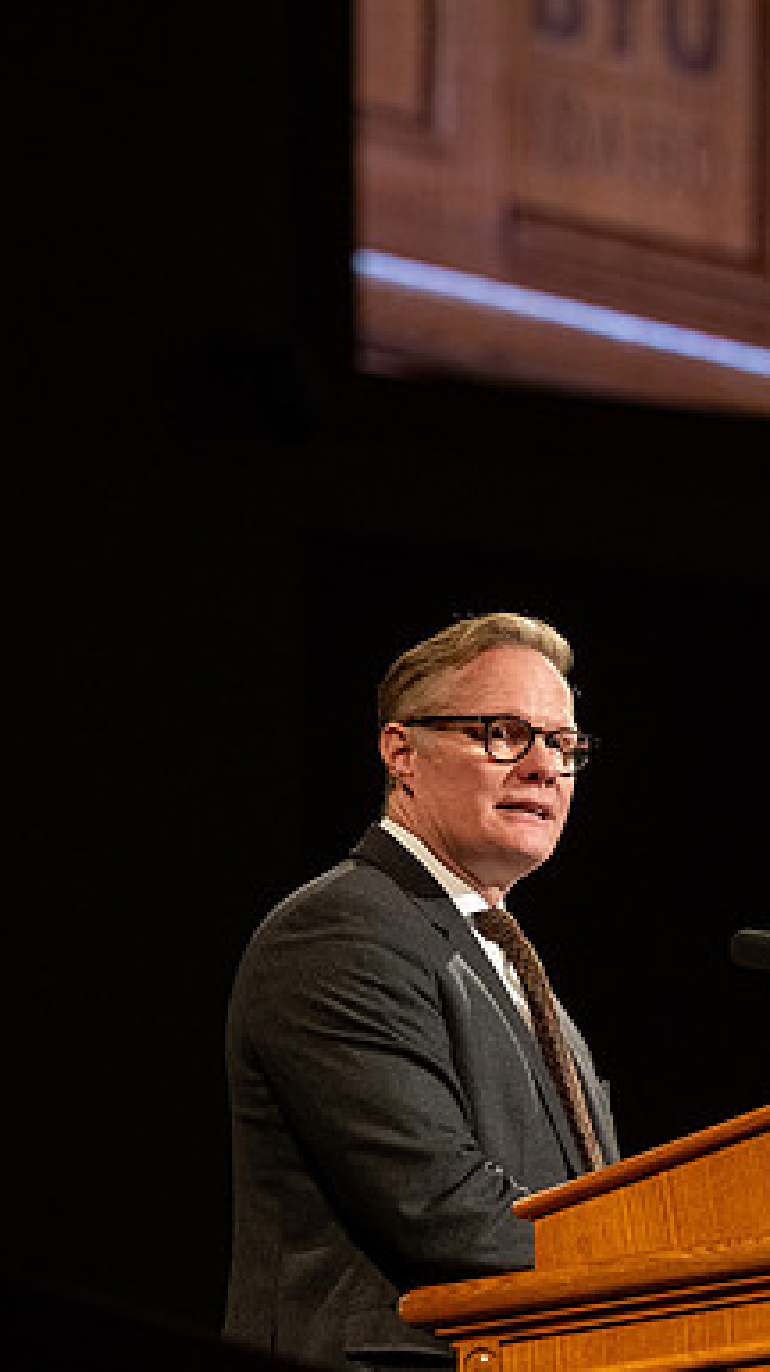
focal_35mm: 316
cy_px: 686
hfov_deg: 3.8
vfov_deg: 6.8
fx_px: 11493
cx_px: 913
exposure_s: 1/200
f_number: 5
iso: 3200
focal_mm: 200
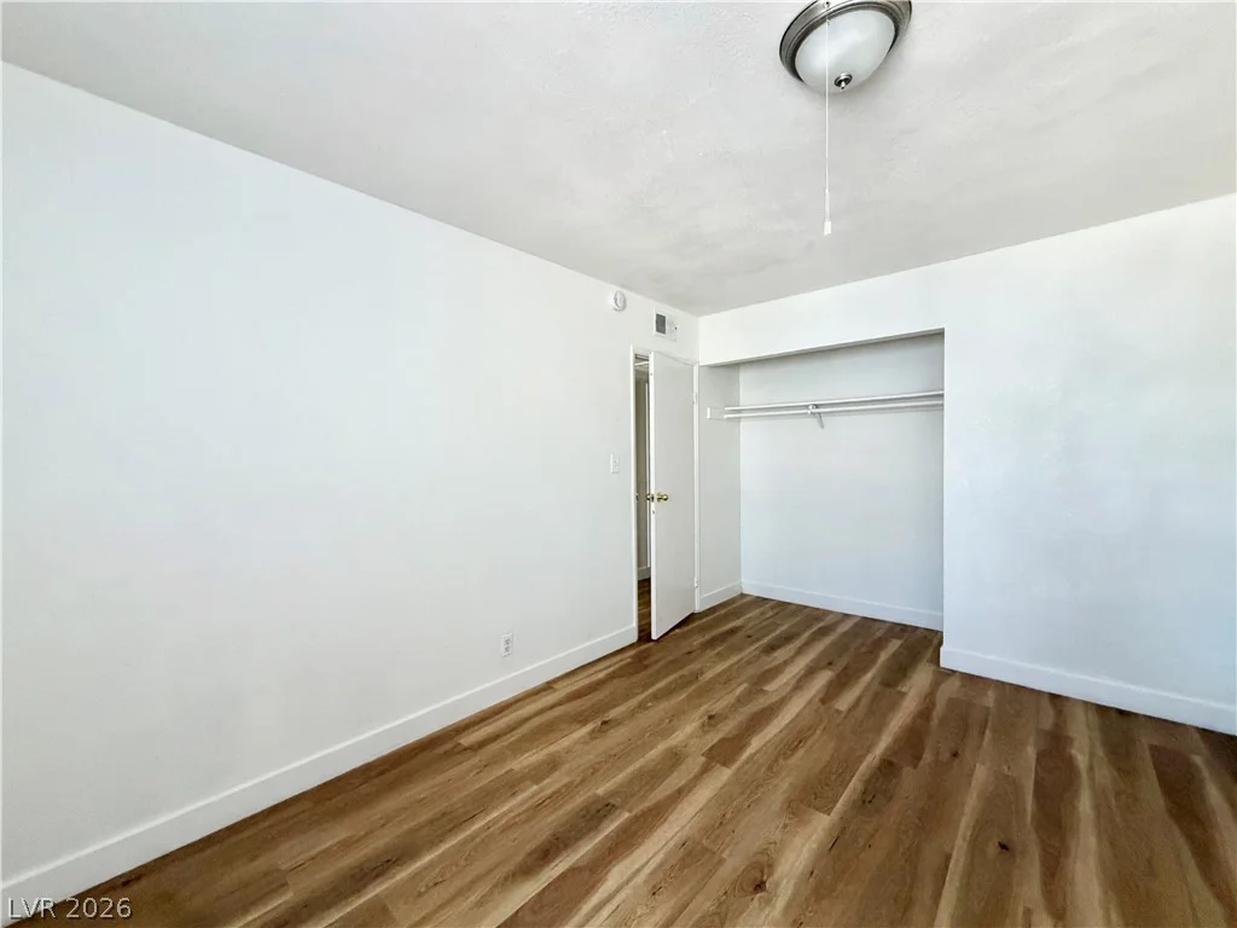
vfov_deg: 85.7
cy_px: 464
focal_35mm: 14
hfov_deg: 102.1
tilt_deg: -0.7
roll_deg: +2.1
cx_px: 618
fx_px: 500
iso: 320
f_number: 2.2
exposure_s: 1/115
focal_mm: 2.22
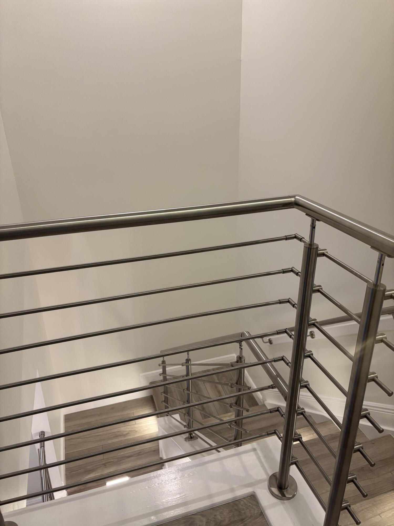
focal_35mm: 26
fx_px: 395
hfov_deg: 53.1
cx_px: 197
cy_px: 263
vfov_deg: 67.3
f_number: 1.6
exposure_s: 1/60
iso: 200
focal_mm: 5.96
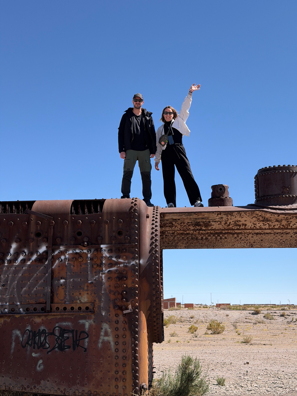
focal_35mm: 48
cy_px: 198
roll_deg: +0.2
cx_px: 148
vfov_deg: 39.7
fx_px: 549
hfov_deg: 30.3
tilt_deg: +9.4
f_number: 1.78
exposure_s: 1/6024
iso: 64
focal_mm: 6.76
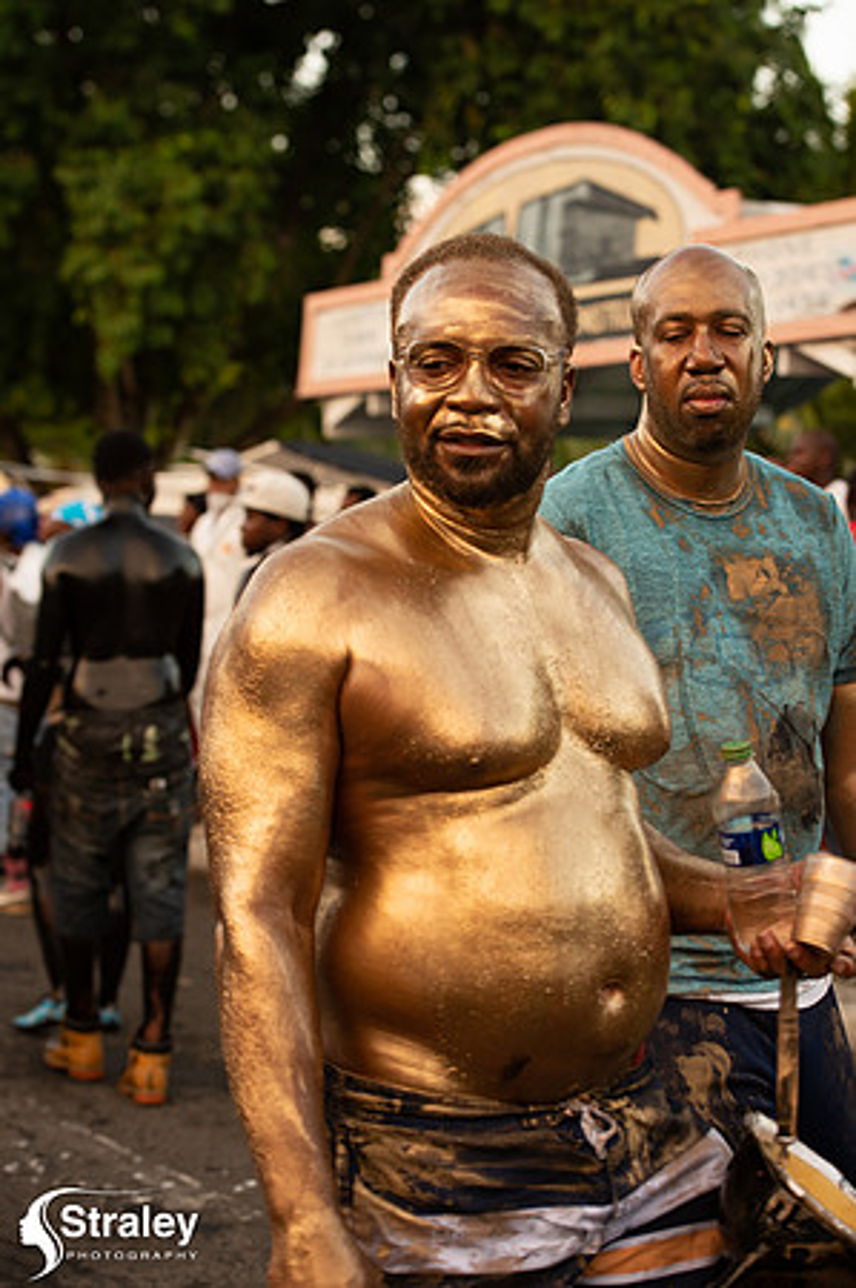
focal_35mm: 70
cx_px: 428
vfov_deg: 28.9
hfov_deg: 19.4
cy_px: 644
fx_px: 2502
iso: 640
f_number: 5
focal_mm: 70
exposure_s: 1/200
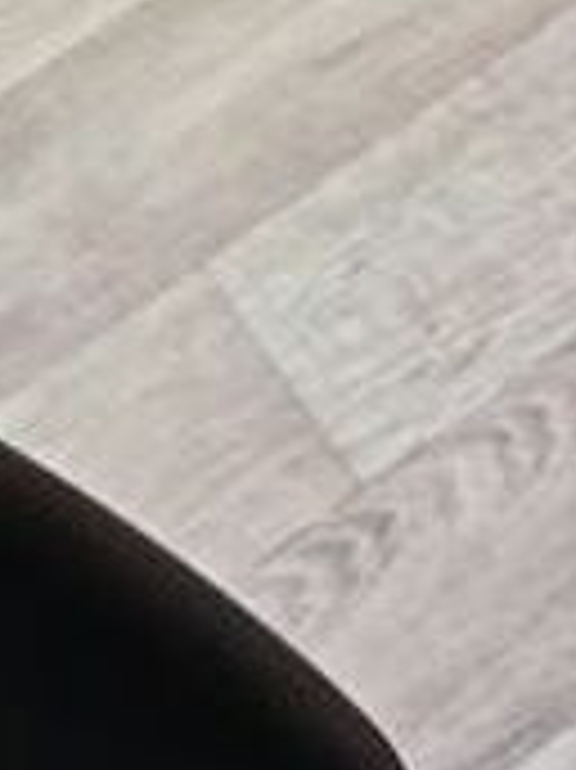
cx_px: 738
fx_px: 4154
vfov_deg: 9.7
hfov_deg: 7.8
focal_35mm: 187
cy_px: -903
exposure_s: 1/100
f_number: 1.75
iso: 4170
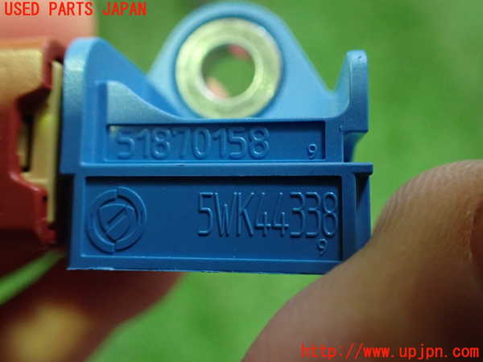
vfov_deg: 46.8
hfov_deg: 60.0
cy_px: 181
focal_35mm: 30
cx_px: 242
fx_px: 419
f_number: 2.3
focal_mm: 5.4
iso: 800
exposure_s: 1/40
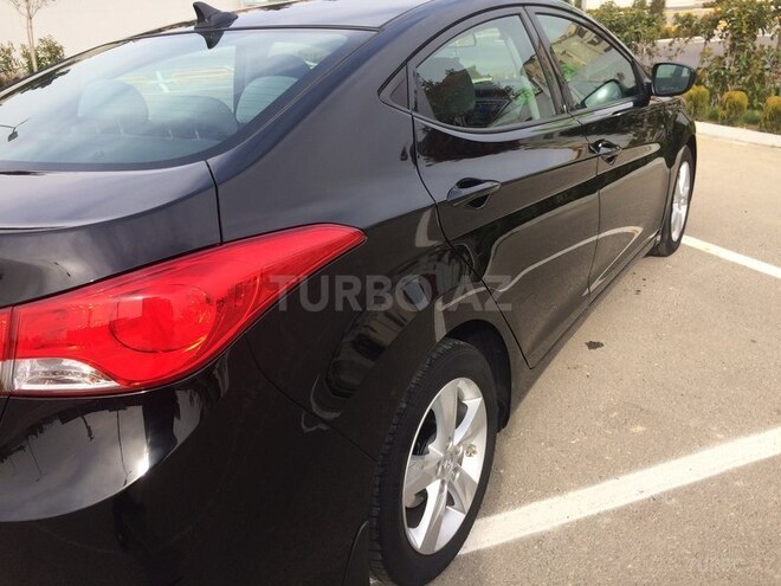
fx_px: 654
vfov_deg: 48.2
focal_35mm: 29
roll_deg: +5.0
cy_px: 293
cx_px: 390
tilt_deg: -22.5
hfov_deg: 61.7
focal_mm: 4.15
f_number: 2.2
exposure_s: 1/733
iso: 32
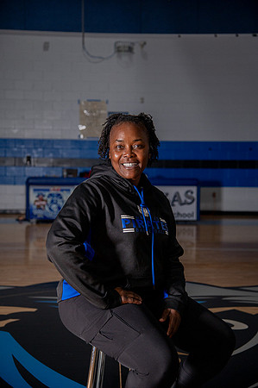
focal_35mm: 62
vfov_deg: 32.4
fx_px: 668
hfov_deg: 21.9
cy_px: 194
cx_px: 129
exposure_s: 1/200
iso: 640
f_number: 4
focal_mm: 62
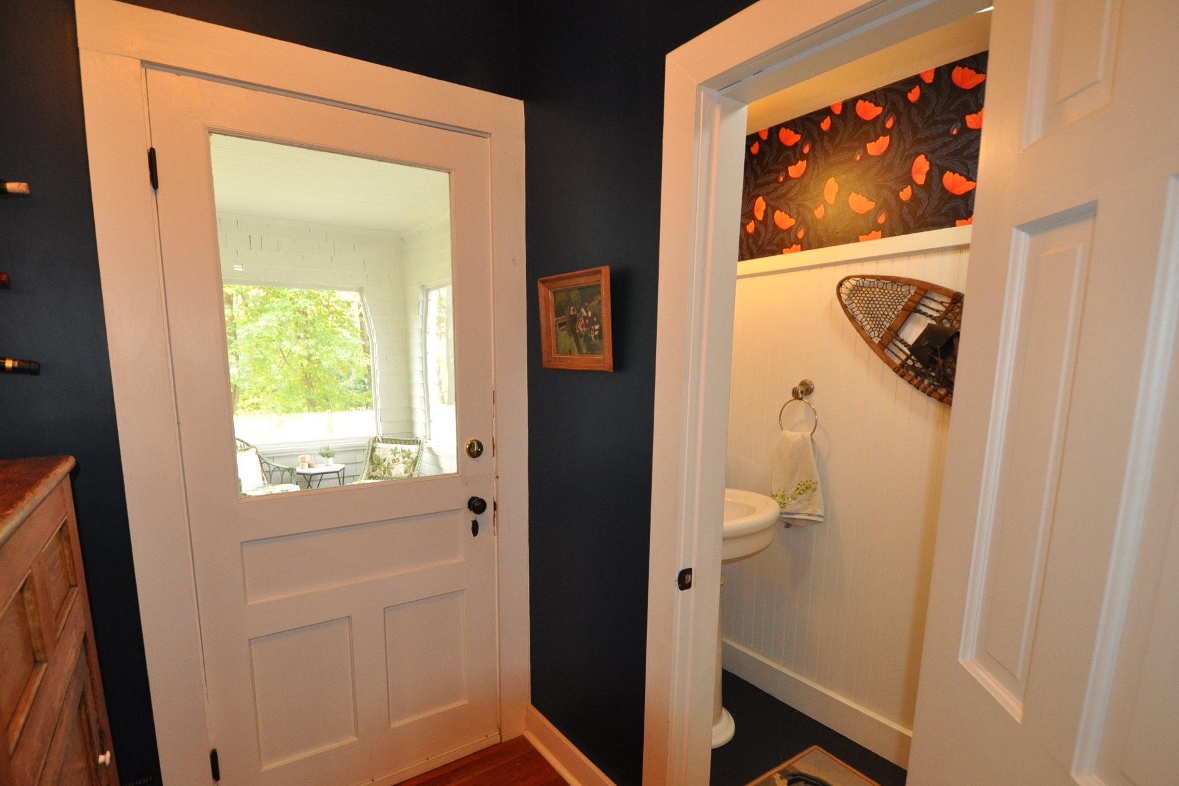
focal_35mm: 17
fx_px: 557
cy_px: 432
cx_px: 536
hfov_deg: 93.0
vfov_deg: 70.3
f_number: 3.5
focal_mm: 10
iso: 800
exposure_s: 1/60
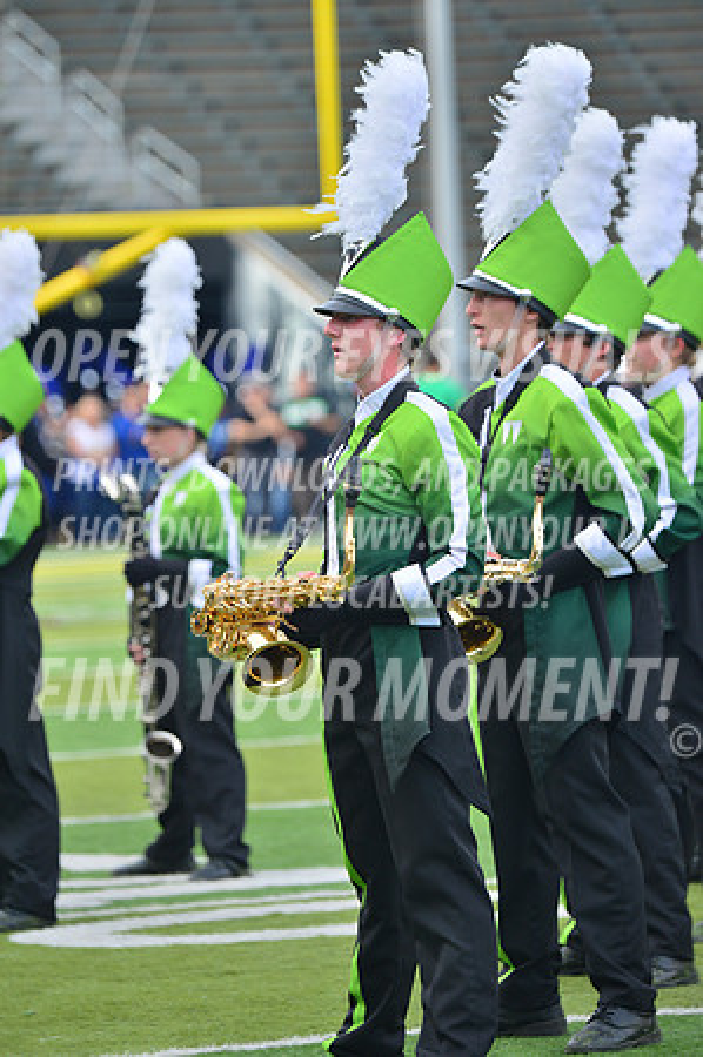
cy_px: 528
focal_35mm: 280
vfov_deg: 7.4
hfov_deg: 4.9
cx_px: 352
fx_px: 8220
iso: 200
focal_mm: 280
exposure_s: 1/400
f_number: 5.6
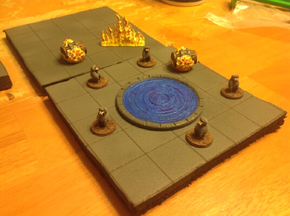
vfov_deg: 40.6
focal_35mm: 35
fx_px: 293
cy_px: 108
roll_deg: +0.2
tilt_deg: -39.3
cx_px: 145
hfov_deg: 52.7
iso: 80
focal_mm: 4.28
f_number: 2.4
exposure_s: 1/15
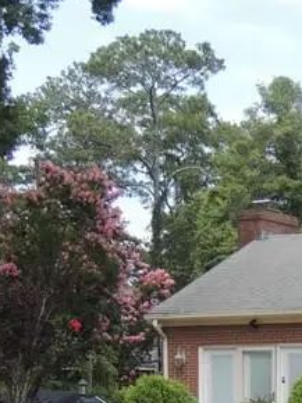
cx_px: 575
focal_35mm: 152
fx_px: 1771
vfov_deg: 12.7
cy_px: 486
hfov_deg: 9.2
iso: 100
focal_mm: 7.6
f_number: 3.4
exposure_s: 1/500
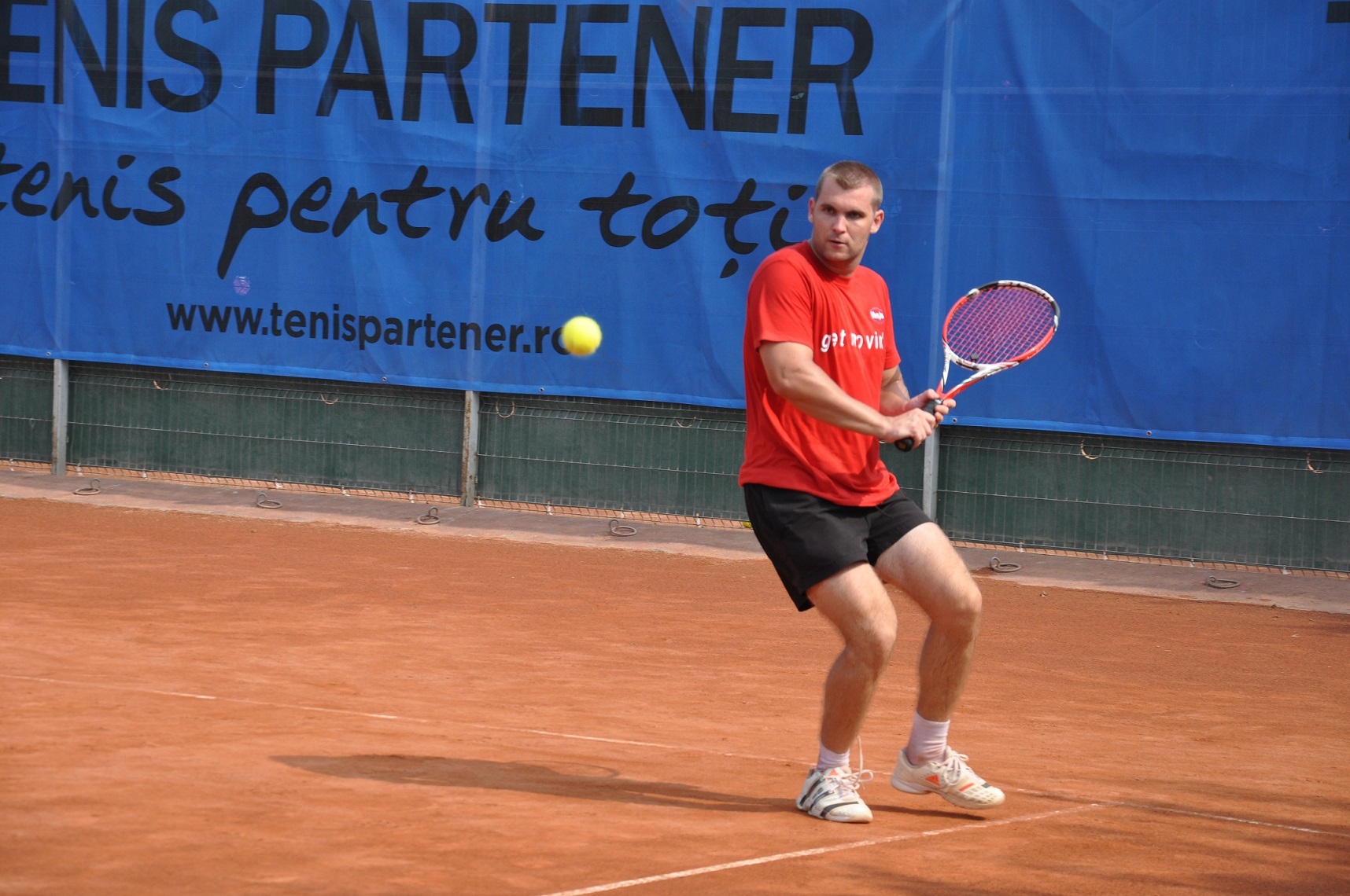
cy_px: 448
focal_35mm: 120
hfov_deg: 17.1
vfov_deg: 11.4
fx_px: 4495
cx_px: 675
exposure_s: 1/500
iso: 250
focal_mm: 80
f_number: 5.6
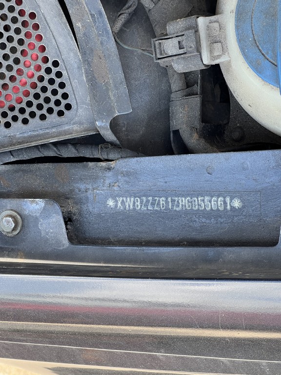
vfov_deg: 25.3
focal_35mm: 77
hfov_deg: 19.1
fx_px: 833
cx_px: 140
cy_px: 188
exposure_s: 1/99
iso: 50
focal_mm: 9
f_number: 2.8
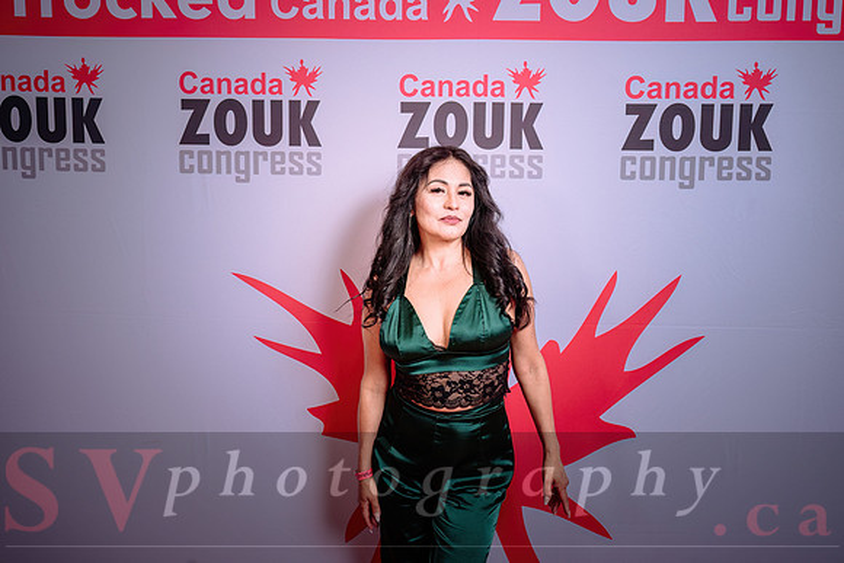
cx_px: 422
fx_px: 781
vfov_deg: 39.6
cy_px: 282
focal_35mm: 33
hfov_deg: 56.7
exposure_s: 1/160
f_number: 5
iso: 100
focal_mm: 32
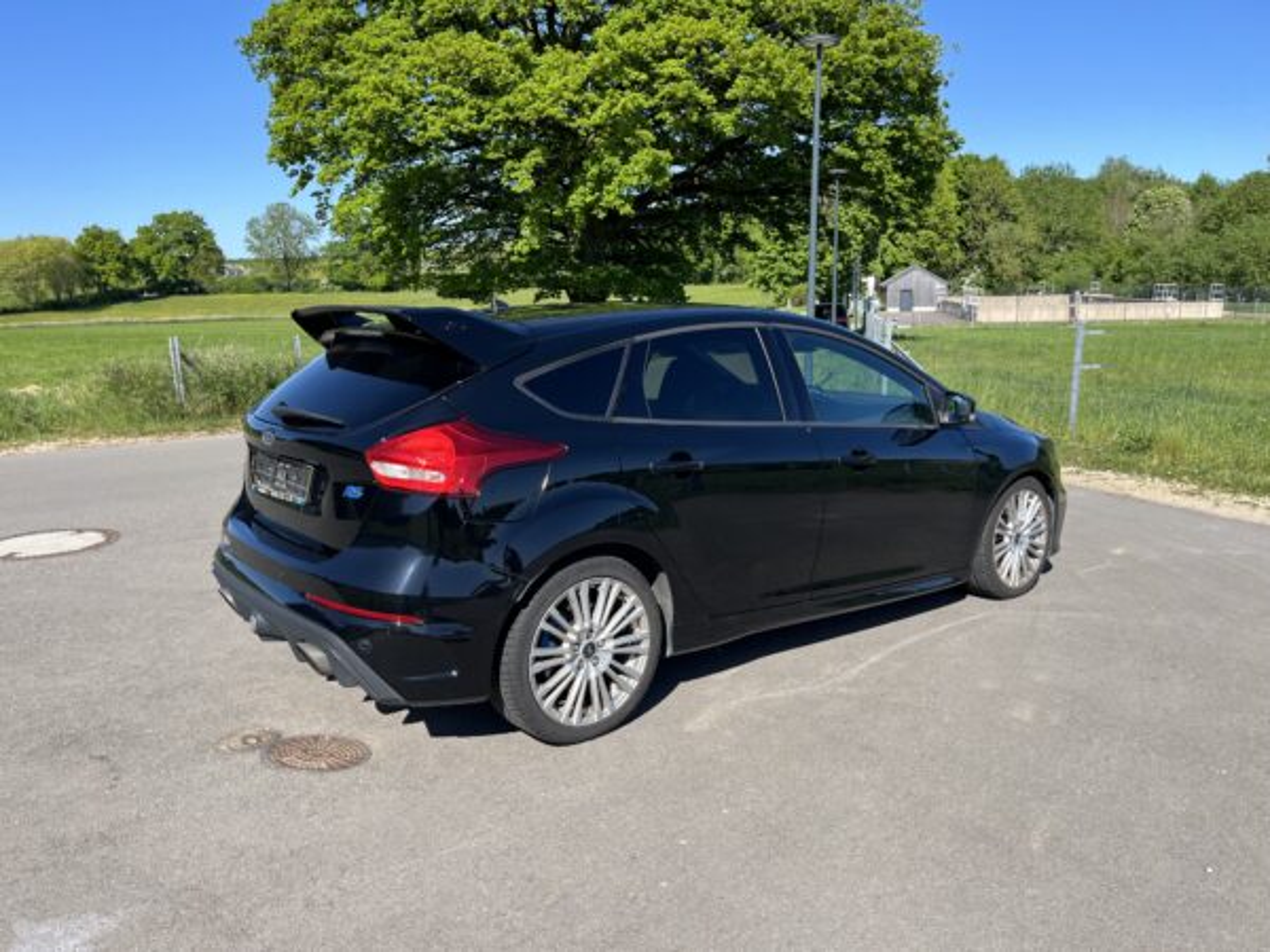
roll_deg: +1.1
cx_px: 635
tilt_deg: -12.0
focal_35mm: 26
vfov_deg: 53.1
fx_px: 954
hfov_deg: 67.3
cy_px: 476
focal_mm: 5.1
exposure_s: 1/1957
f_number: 1.6
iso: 50
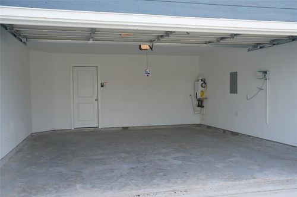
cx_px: 148
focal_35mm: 35
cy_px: 98
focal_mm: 35
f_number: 5
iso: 200
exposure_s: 1/200
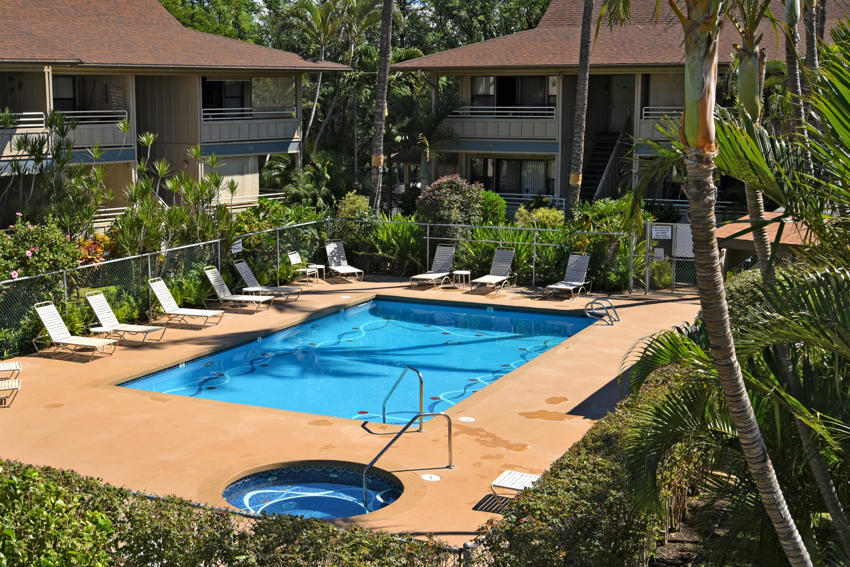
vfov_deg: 28.1
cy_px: 305
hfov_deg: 40.9
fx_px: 1134
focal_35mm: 48
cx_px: 340
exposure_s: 1/200
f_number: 11
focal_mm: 35
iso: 100
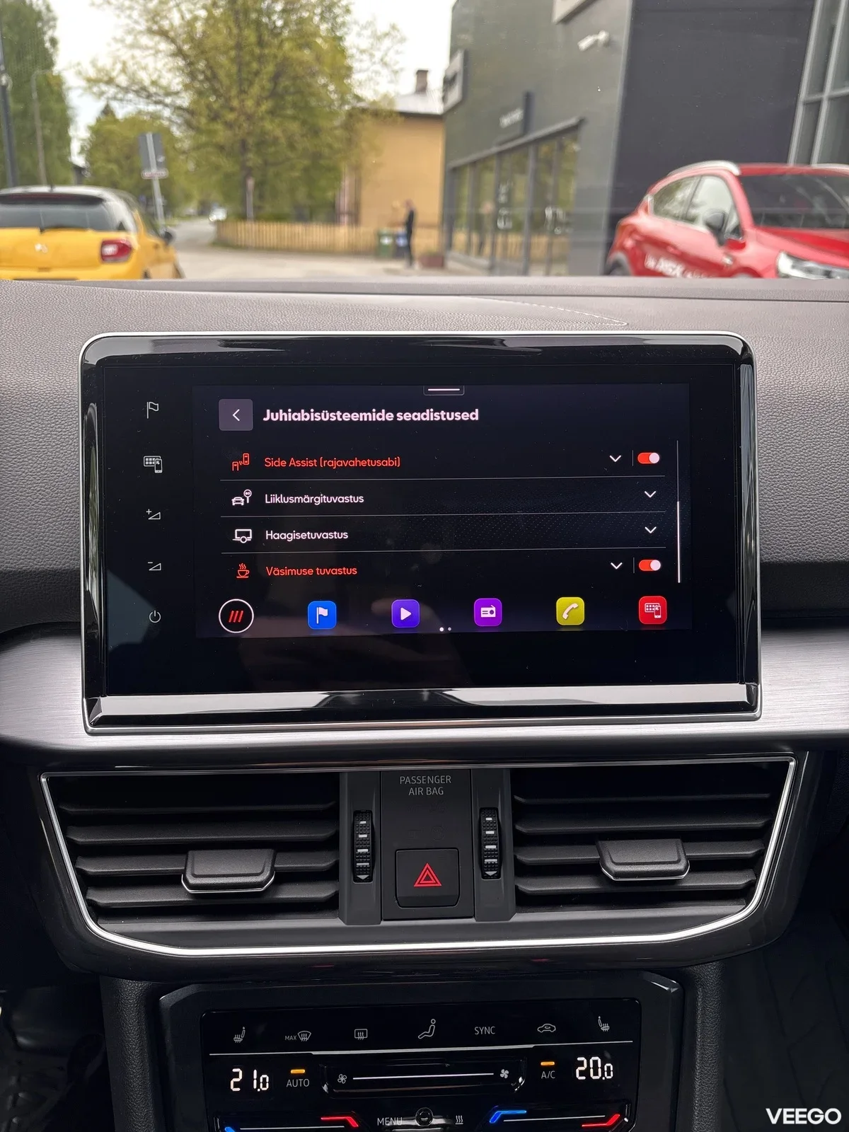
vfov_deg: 67.3
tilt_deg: -20.6
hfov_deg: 53.1
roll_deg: -3.1
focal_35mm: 26
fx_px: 850
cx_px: 424
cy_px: 566
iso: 32
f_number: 1.6
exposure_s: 1/121
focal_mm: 5.96
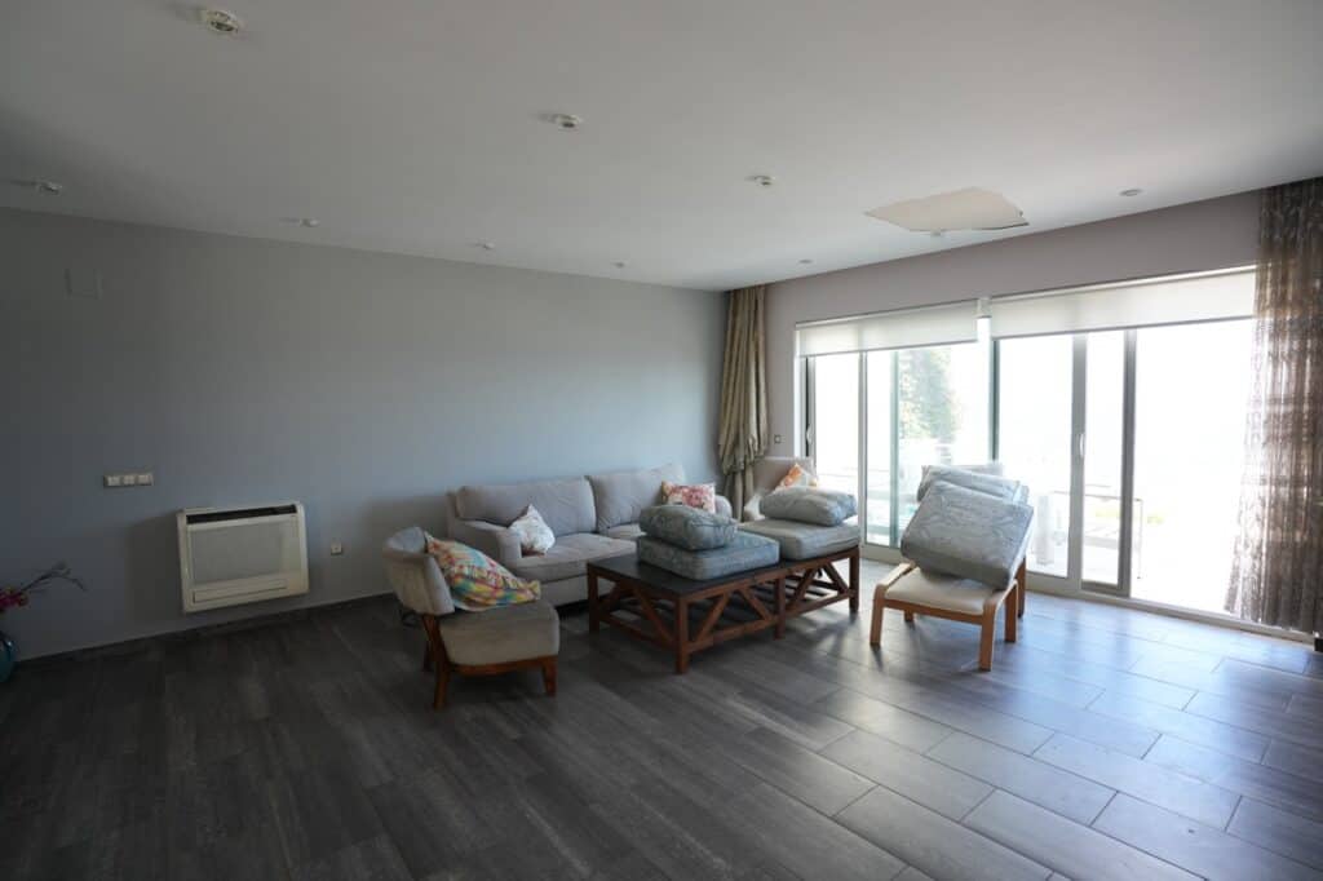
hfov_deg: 93.3
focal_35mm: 17
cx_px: 662
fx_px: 625
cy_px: 440
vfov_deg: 70.4
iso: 500
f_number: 4
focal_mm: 17
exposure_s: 1/160
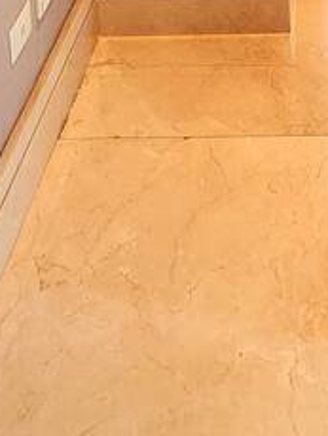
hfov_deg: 23.2
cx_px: 315
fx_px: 769
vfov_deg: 18.7
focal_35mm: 61
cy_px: -451
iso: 250
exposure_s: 1/60.2
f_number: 2.2
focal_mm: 2.2
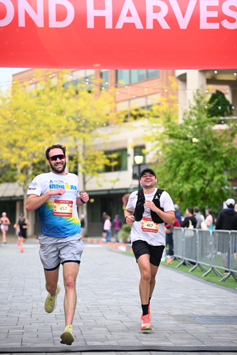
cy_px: 178
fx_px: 1085
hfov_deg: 12.5
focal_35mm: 110
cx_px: 118
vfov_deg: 18.6
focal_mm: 110
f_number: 2.8
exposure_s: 1/2000
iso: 1000
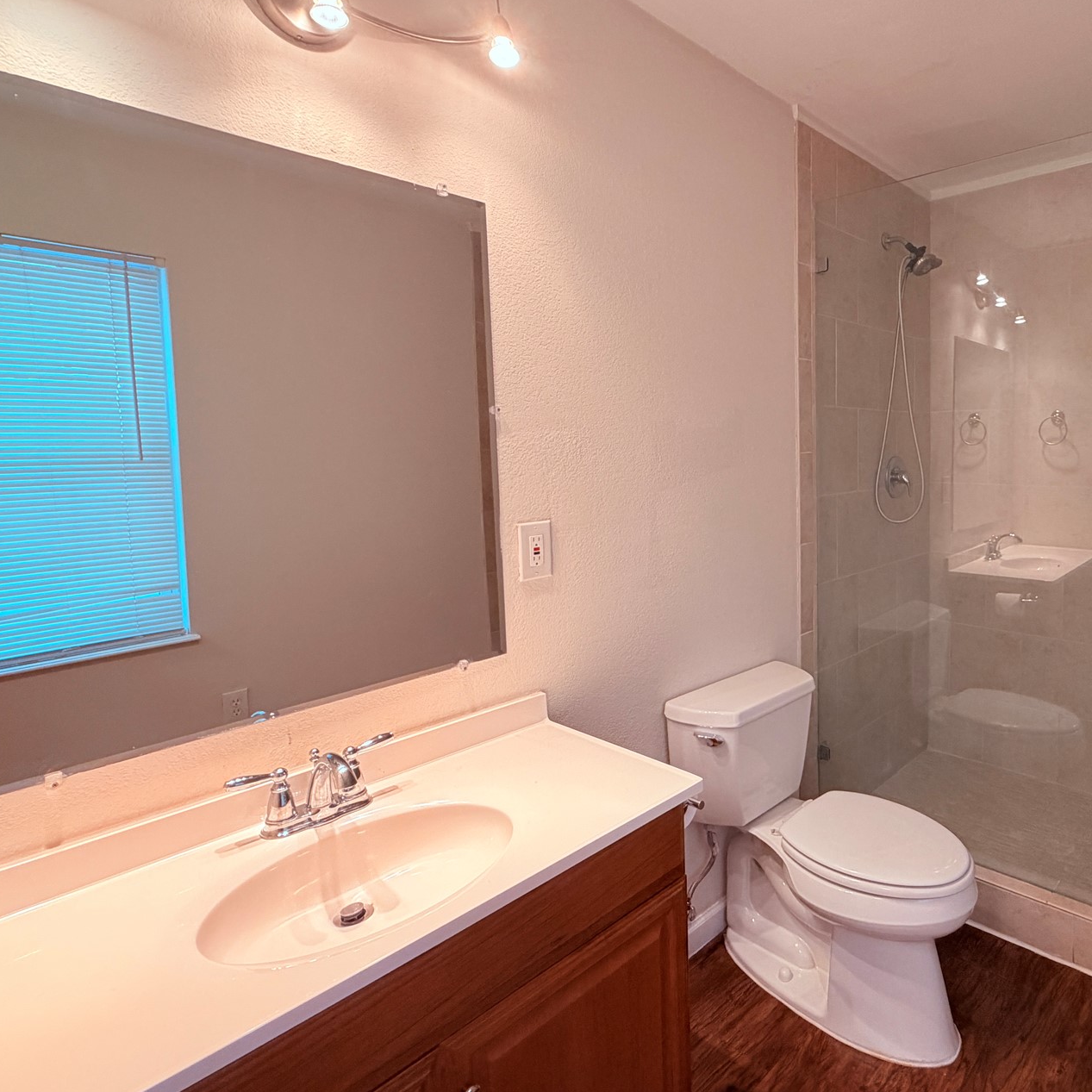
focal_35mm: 20
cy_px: 500
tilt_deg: -5.6
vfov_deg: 74.7
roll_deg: +0.8
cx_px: 761
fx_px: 714
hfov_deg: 71.7
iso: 200
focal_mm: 2.22
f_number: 2.2
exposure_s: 1/60
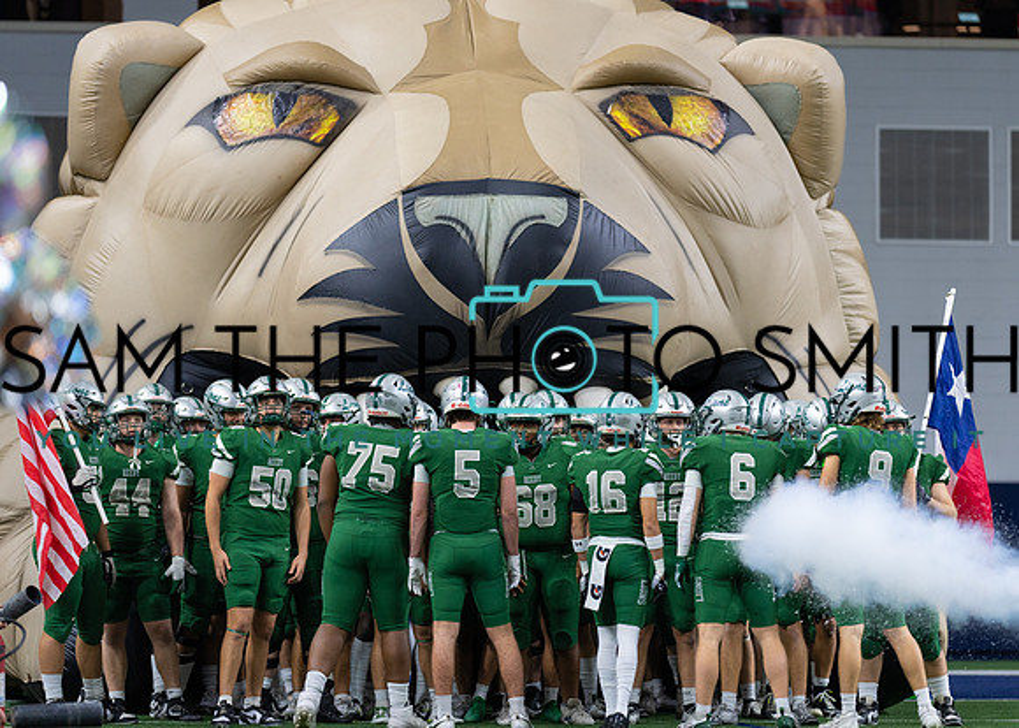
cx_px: 574
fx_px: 4395
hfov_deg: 13.2
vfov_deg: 9.5
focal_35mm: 152
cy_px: 371
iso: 1000
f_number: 1.8
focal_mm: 135
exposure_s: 1/1000
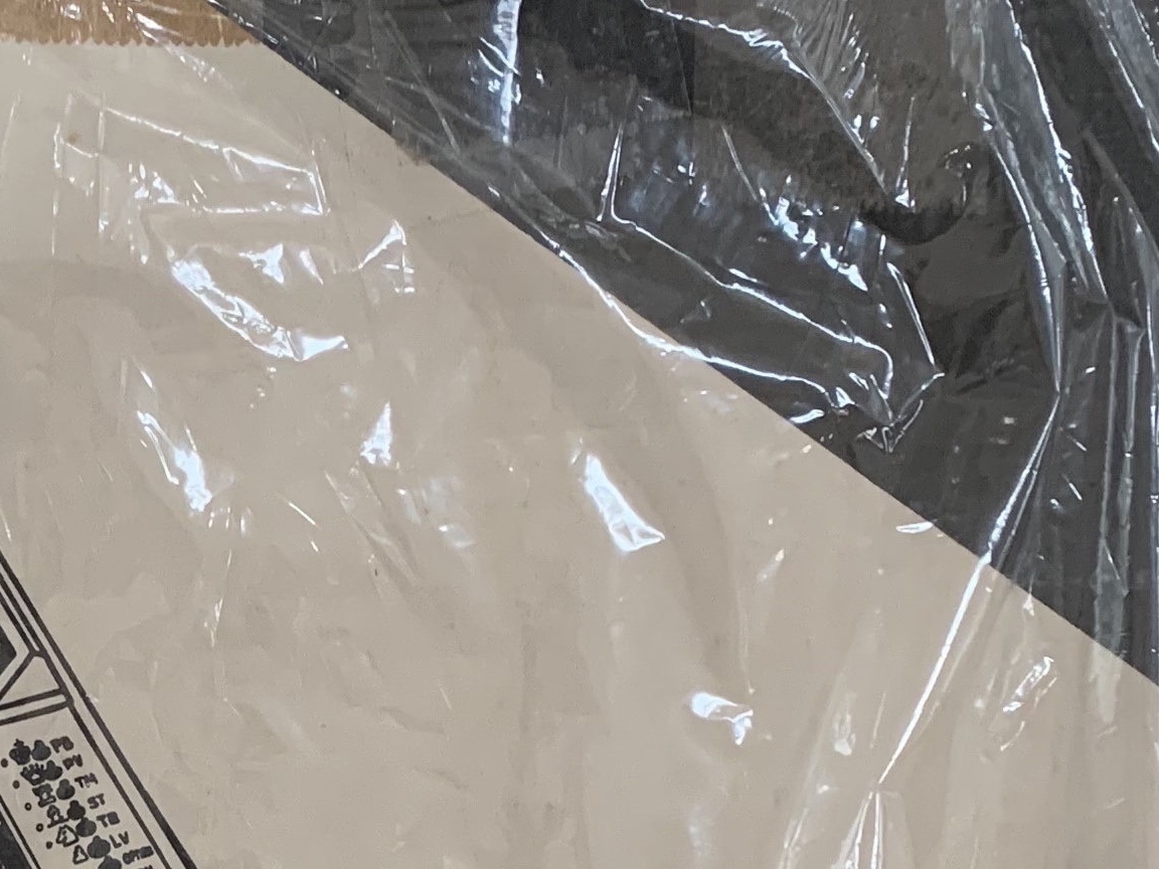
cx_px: -94
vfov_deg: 15.7
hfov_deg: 20.6
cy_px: 1006
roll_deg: -2.3
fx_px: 3047
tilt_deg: -40.6
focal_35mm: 91
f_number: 1.8
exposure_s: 1/86
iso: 100
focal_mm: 4.25
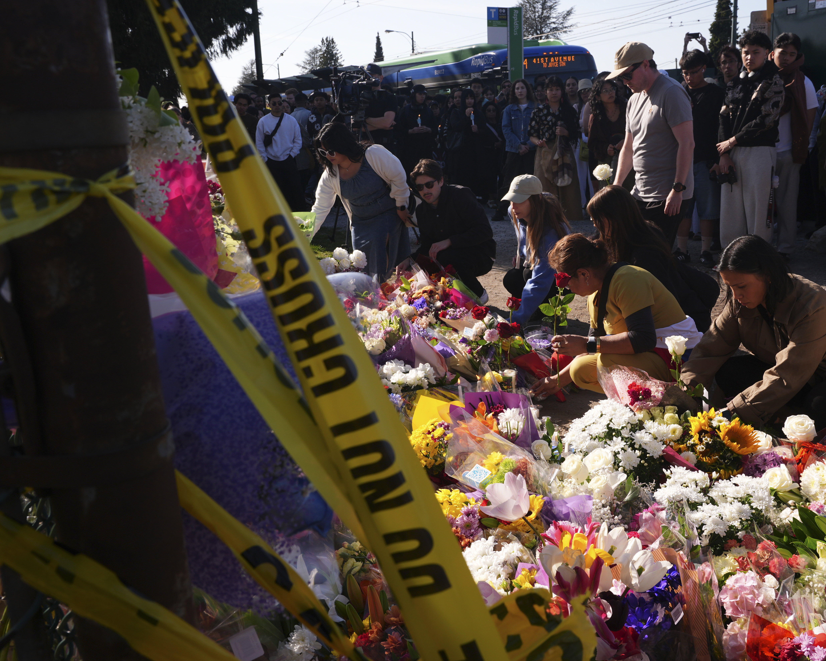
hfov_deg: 51.4
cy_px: 330
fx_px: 856
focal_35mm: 35
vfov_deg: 42.2
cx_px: 468
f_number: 11
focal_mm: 31
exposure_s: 1/320
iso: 320
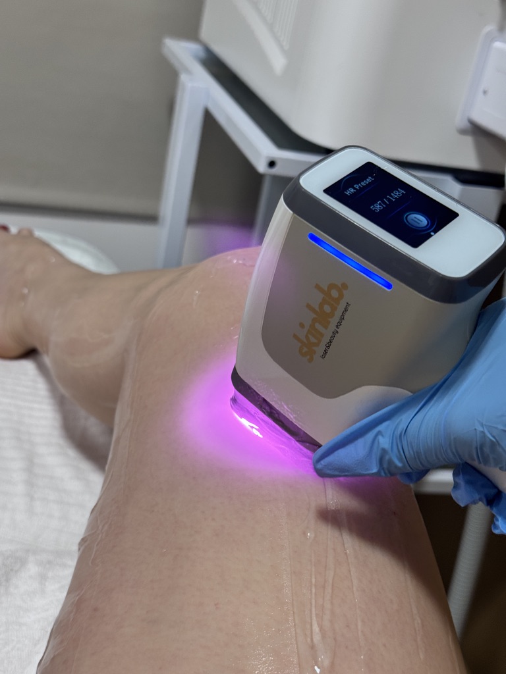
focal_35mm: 48
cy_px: 337
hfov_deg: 30.3
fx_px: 936
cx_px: 253
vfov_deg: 39.7
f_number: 1.78
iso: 50
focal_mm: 6.76
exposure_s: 1/50
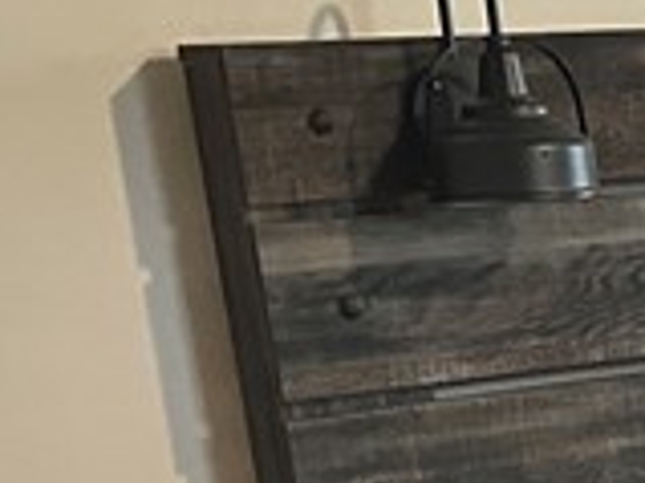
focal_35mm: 155
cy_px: 860
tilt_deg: -16.5
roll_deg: +3.6
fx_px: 2886
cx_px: 1590
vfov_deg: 9.1
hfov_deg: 10.7
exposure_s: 1/60
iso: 640
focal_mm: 6.86
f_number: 1.78
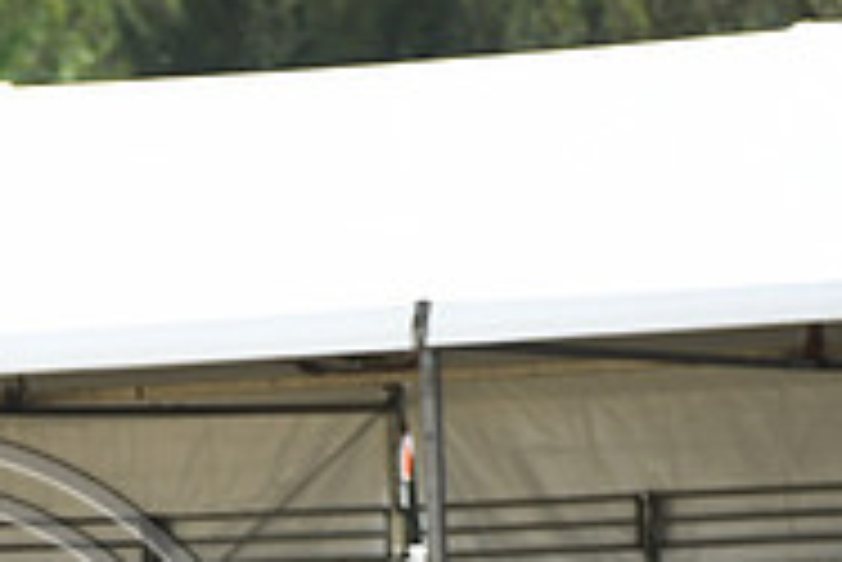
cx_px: -185
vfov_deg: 2.2
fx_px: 14512
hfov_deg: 3.3
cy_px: 823
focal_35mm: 620
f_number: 5
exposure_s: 1/1250
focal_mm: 200
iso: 360
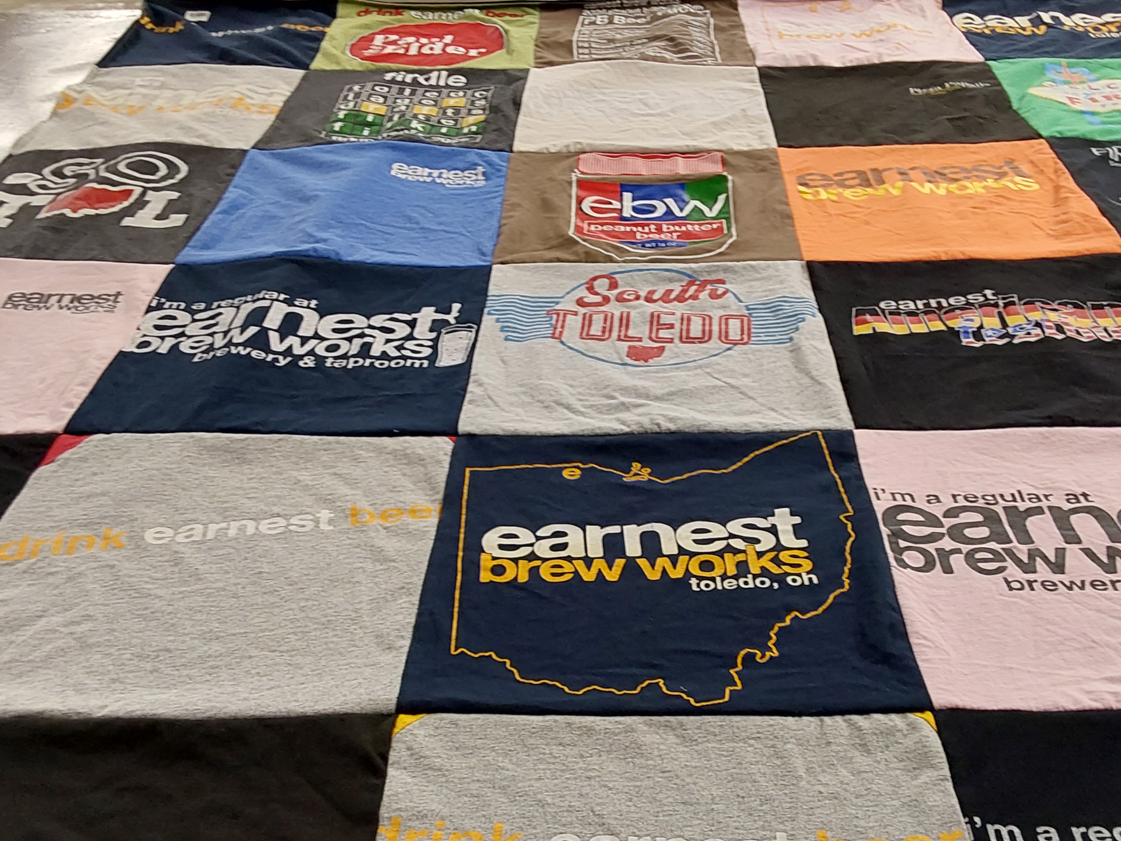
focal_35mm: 37
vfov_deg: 38.3
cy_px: 554
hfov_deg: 50.0
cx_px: 639
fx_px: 1198
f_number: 1.9
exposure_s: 1/60
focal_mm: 2.91
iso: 125
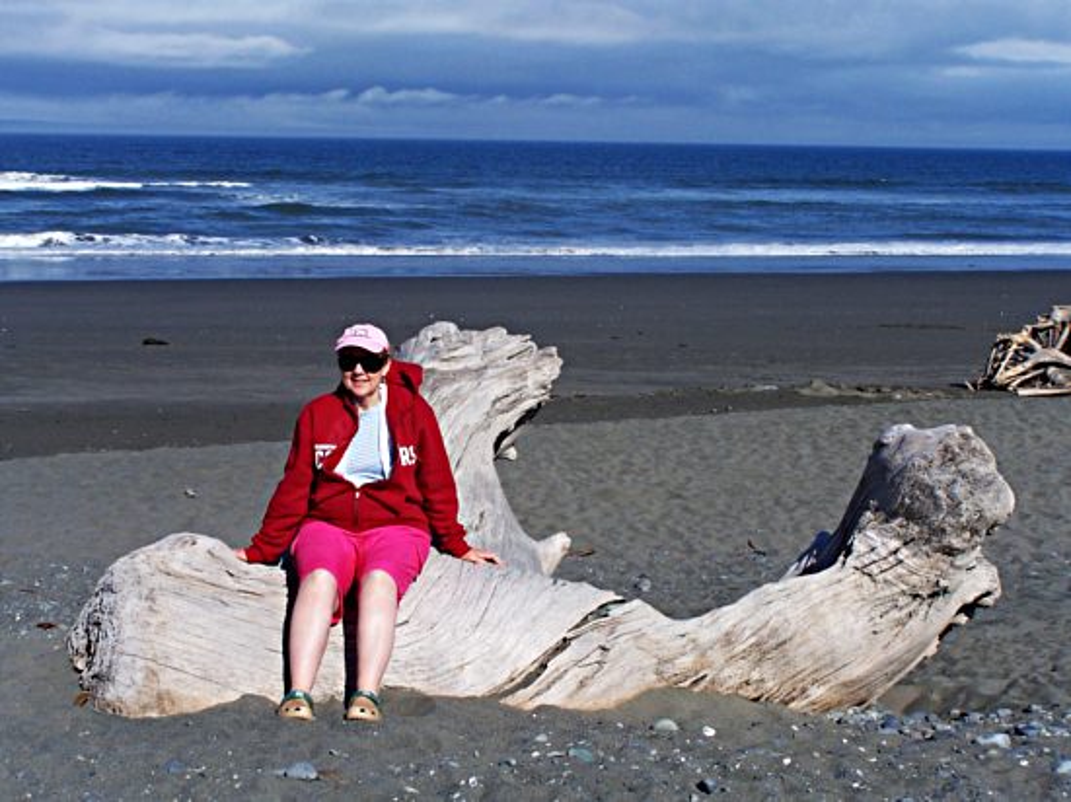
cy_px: 401
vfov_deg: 19.6
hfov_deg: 26.0
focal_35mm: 75
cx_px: 536
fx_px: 2319
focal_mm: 12.4
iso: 80
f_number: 4.5
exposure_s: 1/1000
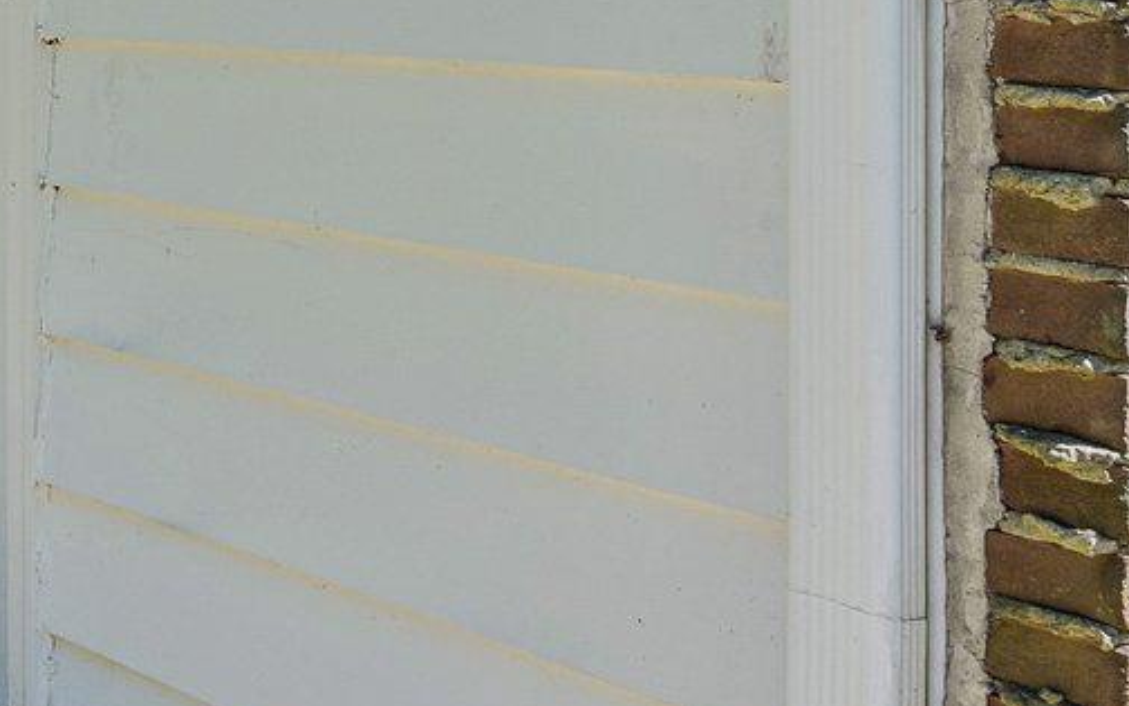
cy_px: -62
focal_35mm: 58
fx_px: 1785
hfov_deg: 21.7
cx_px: -914
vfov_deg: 21.3
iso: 100
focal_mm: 14
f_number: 8
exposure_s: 1/160
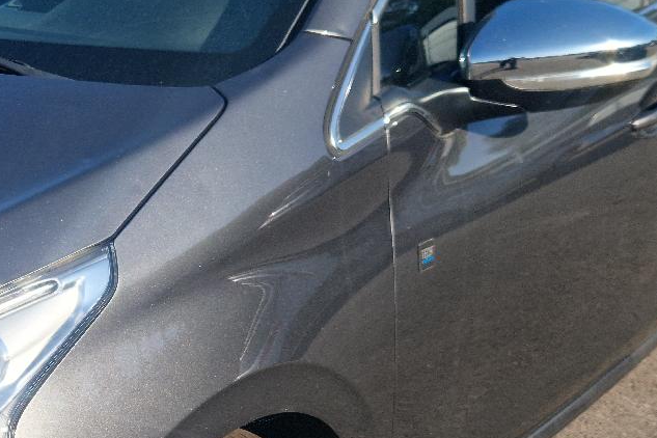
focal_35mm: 68
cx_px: 46
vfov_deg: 19.9
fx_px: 1241
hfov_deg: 28.3
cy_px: 332
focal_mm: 5.4
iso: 50
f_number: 1.8
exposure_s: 1/833
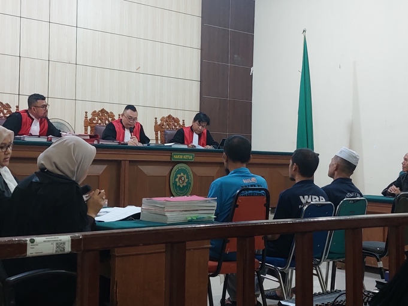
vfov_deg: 56.8
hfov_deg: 71.6
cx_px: 204
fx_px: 283
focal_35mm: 24
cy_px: 153
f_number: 1.8
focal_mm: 5.23
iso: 400
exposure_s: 1/33
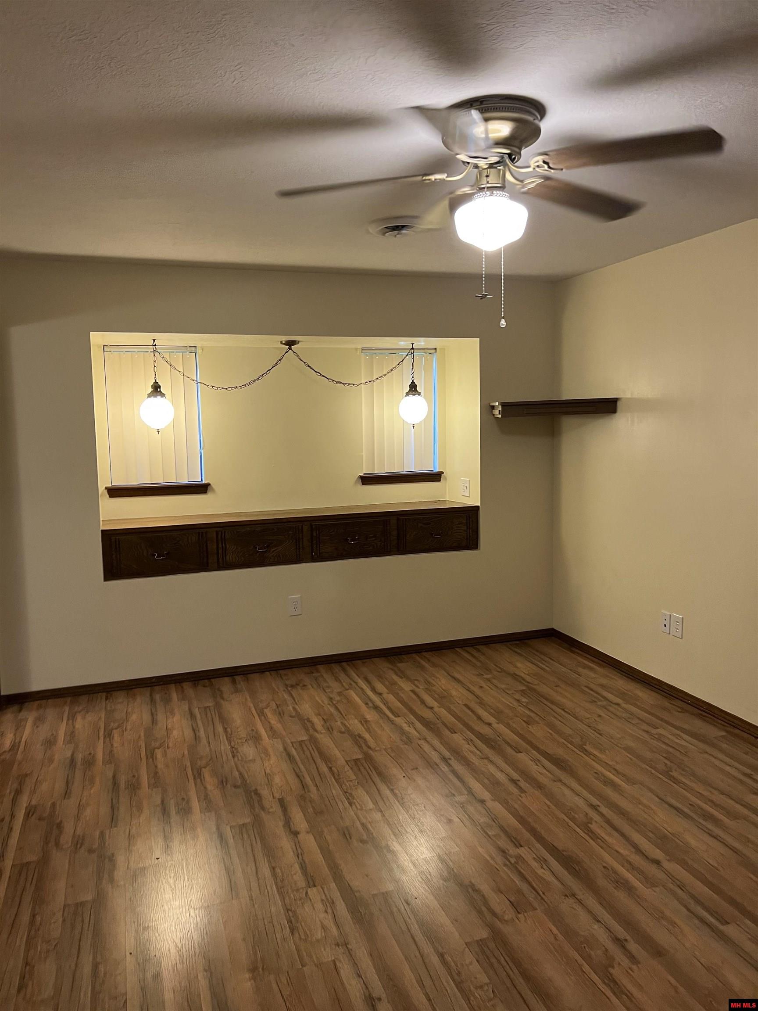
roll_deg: +1.0
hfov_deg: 53.1
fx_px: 759
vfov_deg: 67.3
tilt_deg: -2.9
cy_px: 506
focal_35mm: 26
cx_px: 379
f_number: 1.5
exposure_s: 1/60
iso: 200
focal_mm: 5.7
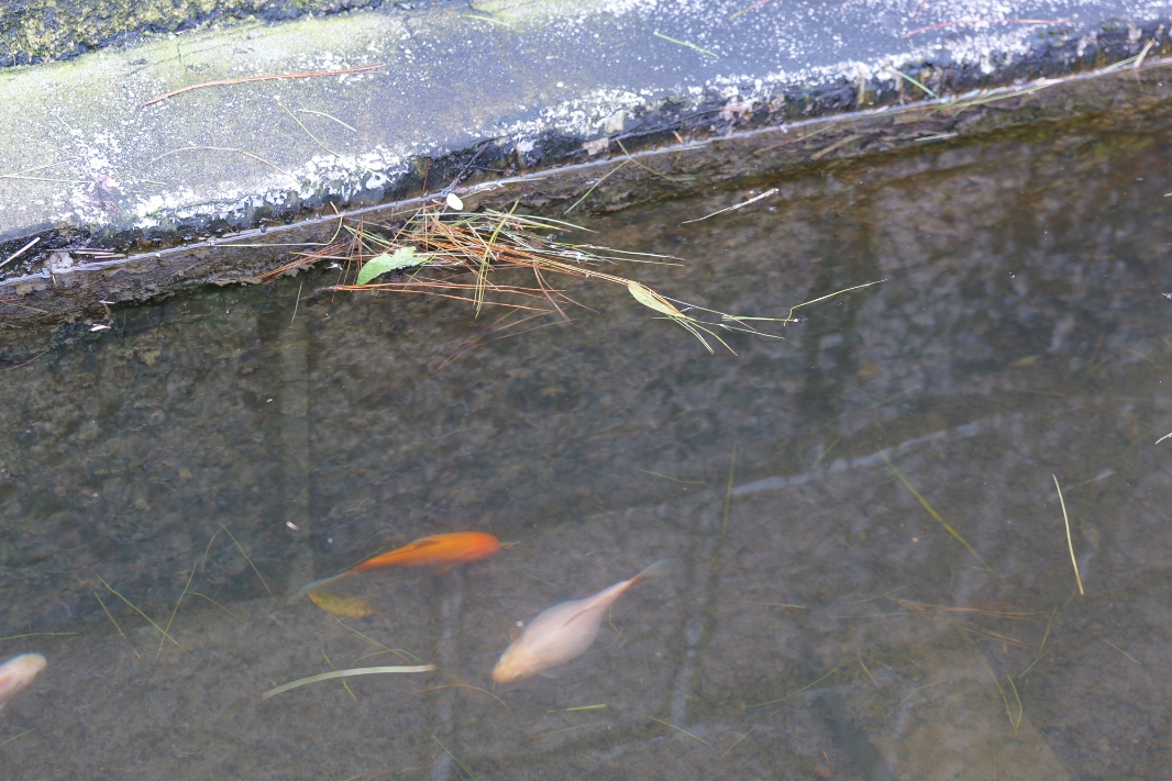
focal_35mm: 63
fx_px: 2051
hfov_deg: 31.6
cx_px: 384
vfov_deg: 21.4
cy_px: 583
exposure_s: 1/100
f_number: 2.8
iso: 100
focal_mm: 42
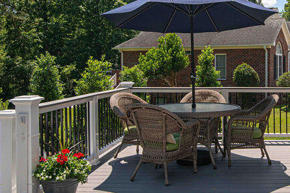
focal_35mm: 48
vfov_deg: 27.9
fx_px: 387
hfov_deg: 39.6
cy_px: 66
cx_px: 230
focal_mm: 20
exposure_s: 1/1000
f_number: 8
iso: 320
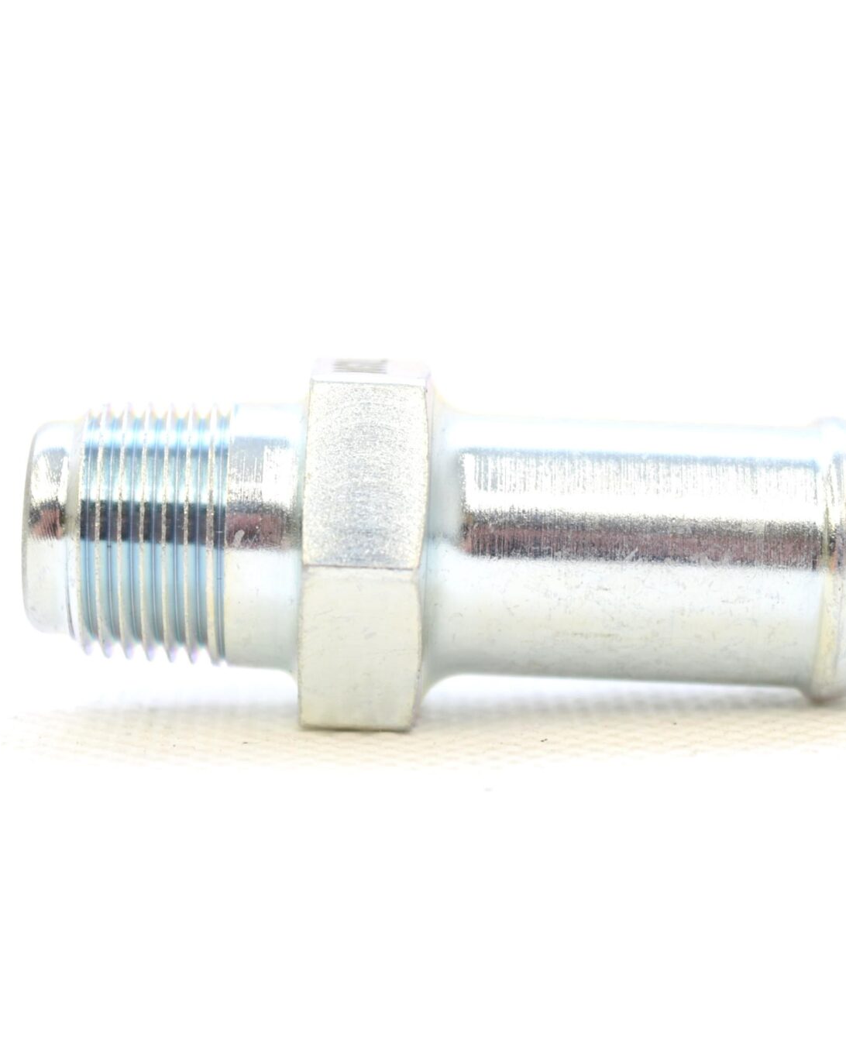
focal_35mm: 110
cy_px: 529
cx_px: 411
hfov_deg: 14.0
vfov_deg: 17.5
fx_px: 3443
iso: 400
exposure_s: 1/125
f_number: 5.6
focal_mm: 52
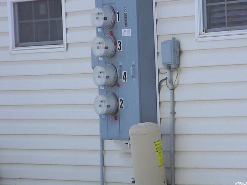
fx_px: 1984
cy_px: 92
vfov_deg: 5.3
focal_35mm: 278
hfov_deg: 7.1
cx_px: 124
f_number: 10.8
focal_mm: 50.4
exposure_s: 1/377
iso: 640
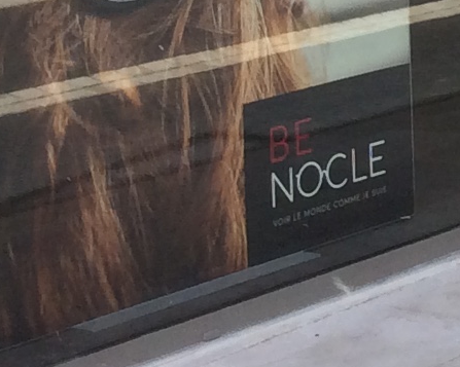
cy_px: -399
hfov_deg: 10.0
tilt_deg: +0.5
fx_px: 2463
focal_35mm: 181
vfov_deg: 8.1
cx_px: 875
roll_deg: +1.2
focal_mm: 3.3
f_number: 2.4
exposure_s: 1/414
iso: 32
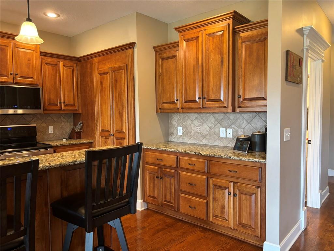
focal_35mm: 26
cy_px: 126
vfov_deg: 53.1
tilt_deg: -3.3
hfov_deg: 67.3
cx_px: 167
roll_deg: +0.9
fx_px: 251
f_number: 1.6
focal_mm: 5.96
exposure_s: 1/60
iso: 250
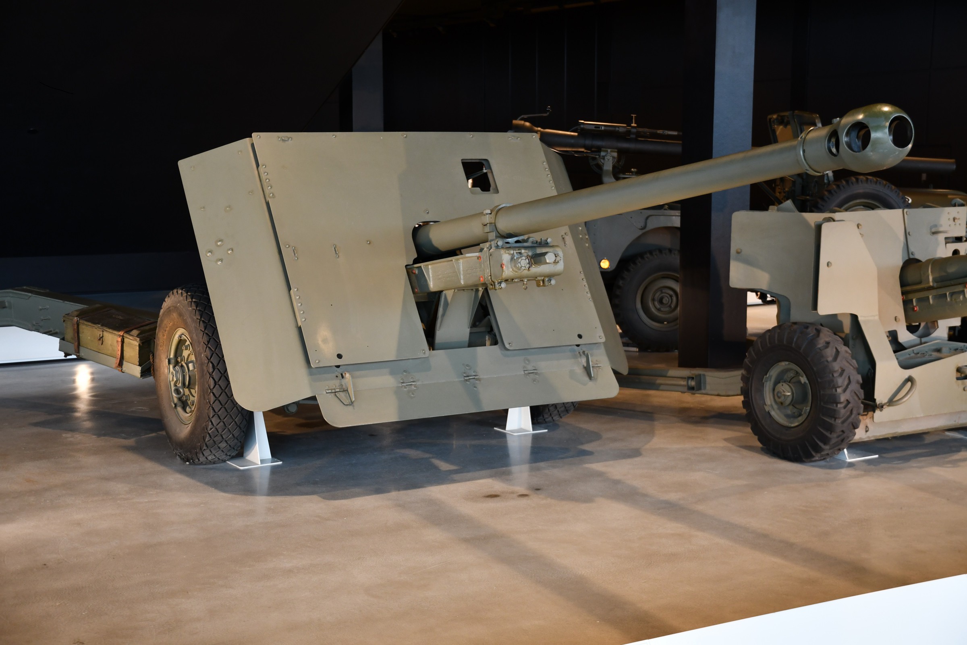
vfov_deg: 23.8
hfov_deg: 35.1
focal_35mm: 57
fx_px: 1531
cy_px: 322
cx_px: 484
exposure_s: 1/30
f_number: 3.3
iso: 500
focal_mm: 38
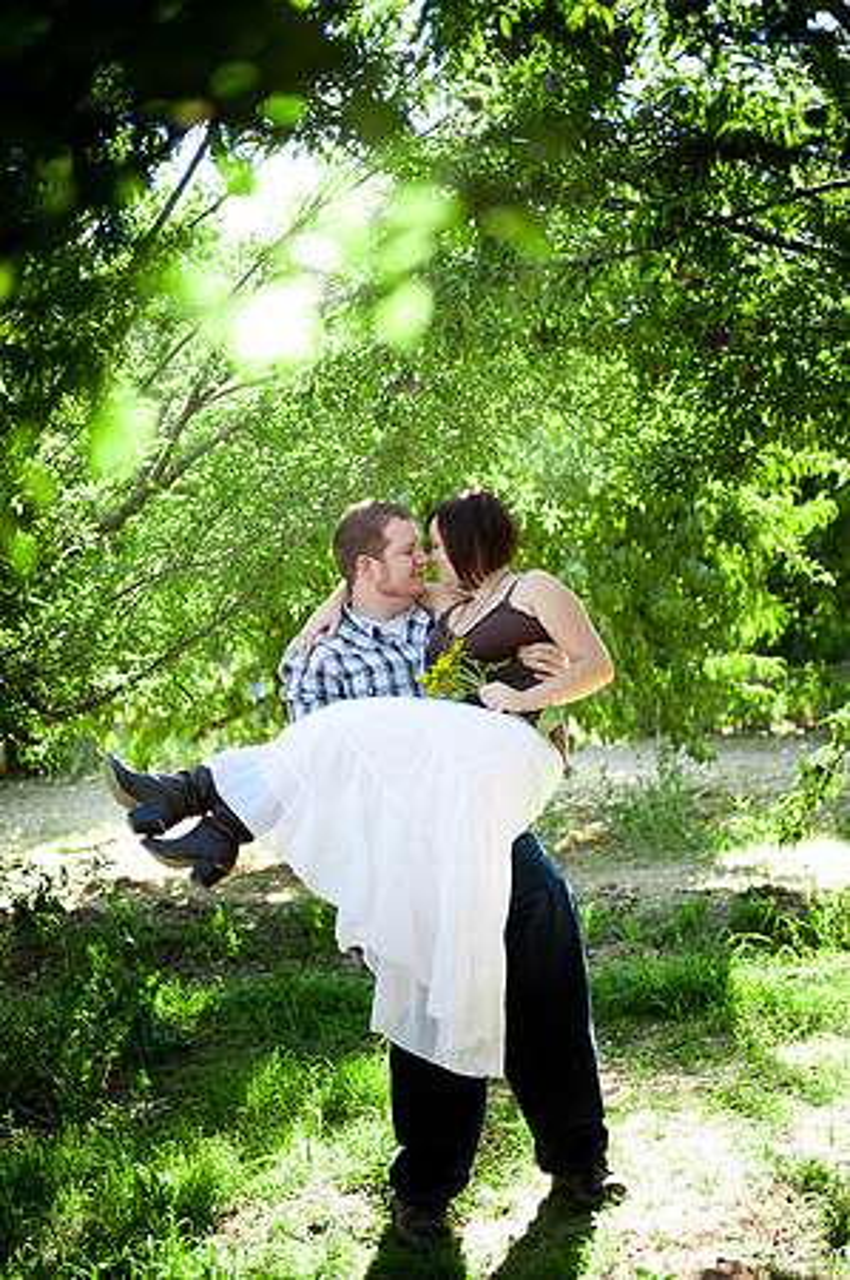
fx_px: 2130
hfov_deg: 22.6
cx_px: 425
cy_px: 640
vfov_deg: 33.4
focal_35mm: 60
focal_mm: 60
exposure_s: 1/160
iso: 200
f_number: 2.8
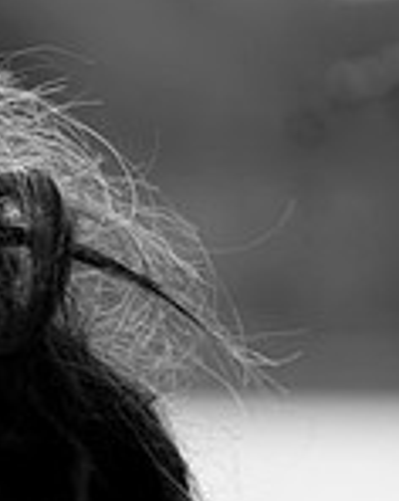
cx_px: -399
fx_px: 10088
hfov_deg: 2.3
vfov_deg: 2.8
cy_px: 584
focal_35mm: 682
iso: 160
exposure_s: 1/200
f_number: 5
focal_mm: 185
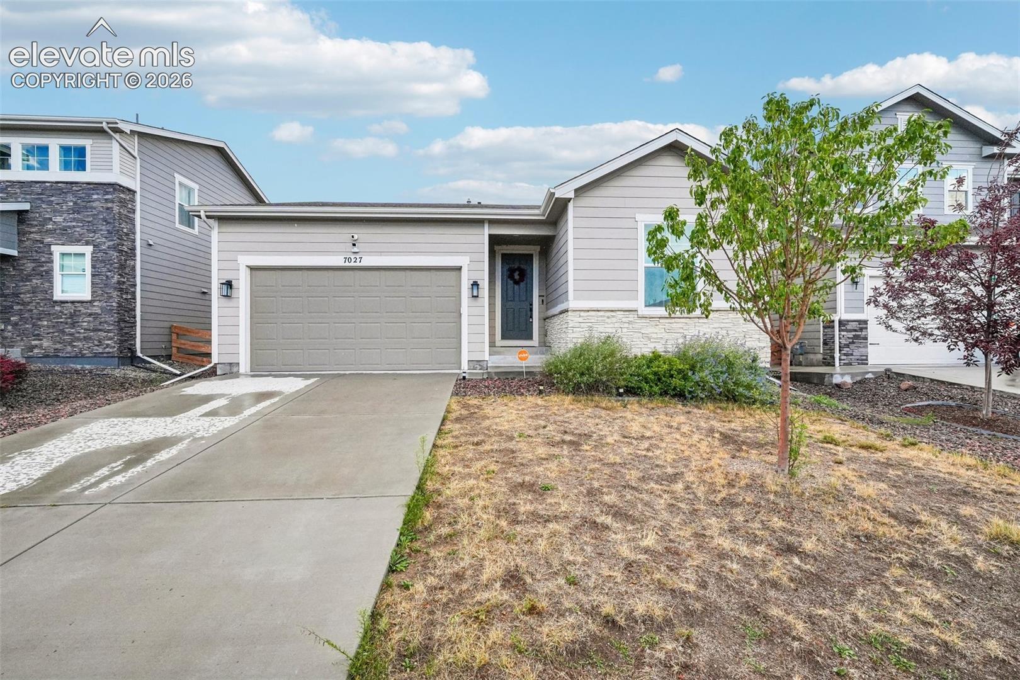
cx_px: 510
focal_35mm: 15
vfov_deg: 77.3
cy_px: 340
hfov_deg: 100.4
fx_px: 425
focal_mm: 10
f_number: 8
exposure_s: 1/1250
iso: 800
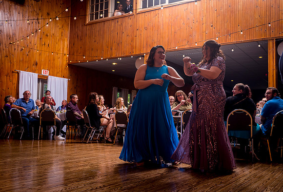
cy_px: 104
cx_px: 149
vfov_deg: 38.3
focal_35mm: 35
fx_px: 276
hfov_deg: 54.2
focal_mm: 28
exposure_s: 1/125
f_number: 5.6
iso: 200
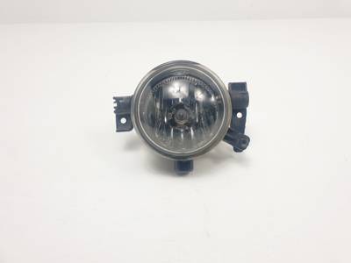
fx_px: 264
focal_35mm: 26
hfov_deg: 67.3
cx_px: 176
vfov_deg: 53.1
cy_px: 132
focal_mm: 4.3
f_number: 2.4
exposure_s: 1/310
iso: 50
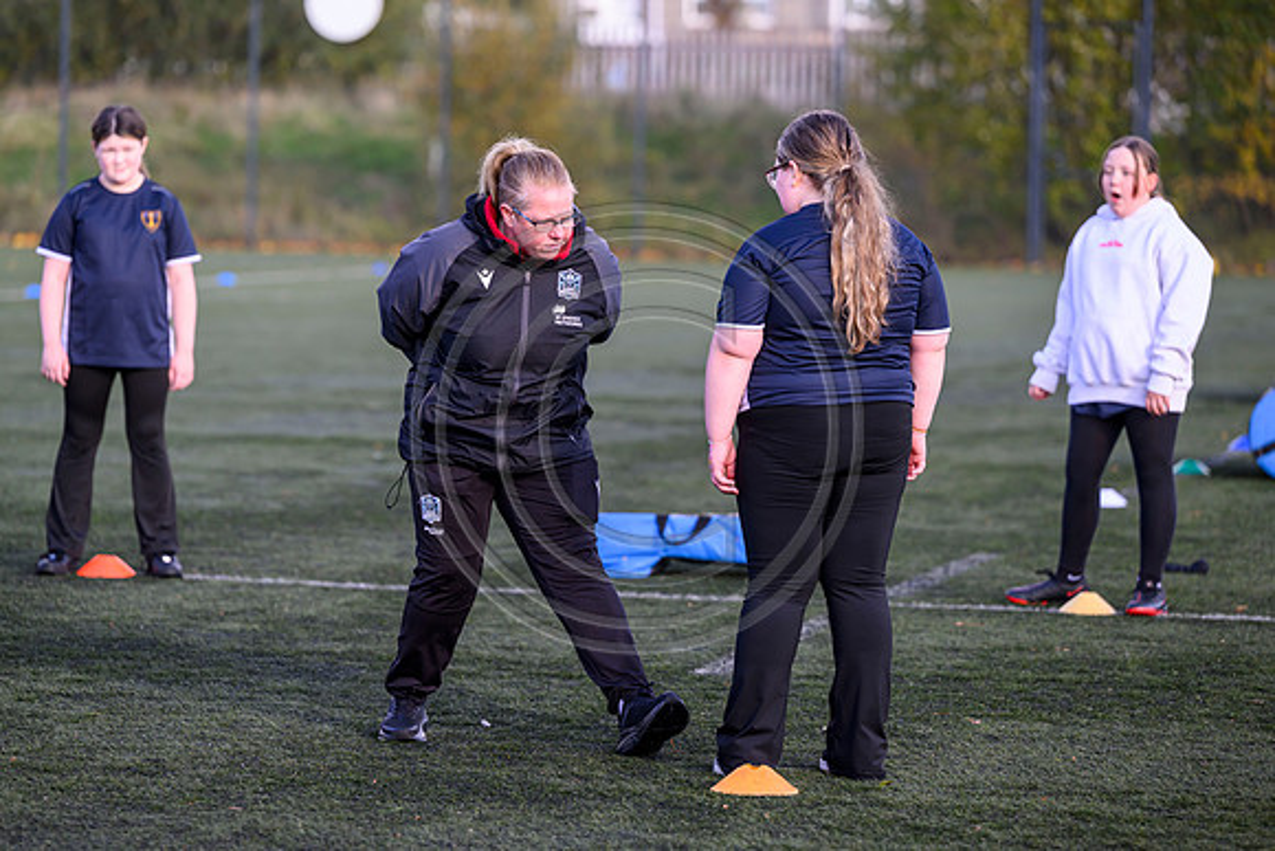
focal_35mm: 150
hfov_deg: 13.7
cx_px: 638
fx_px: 5313
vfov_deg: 9.2
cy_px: 426
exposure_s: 1/1000
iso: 500
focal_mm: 150
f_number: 3.5
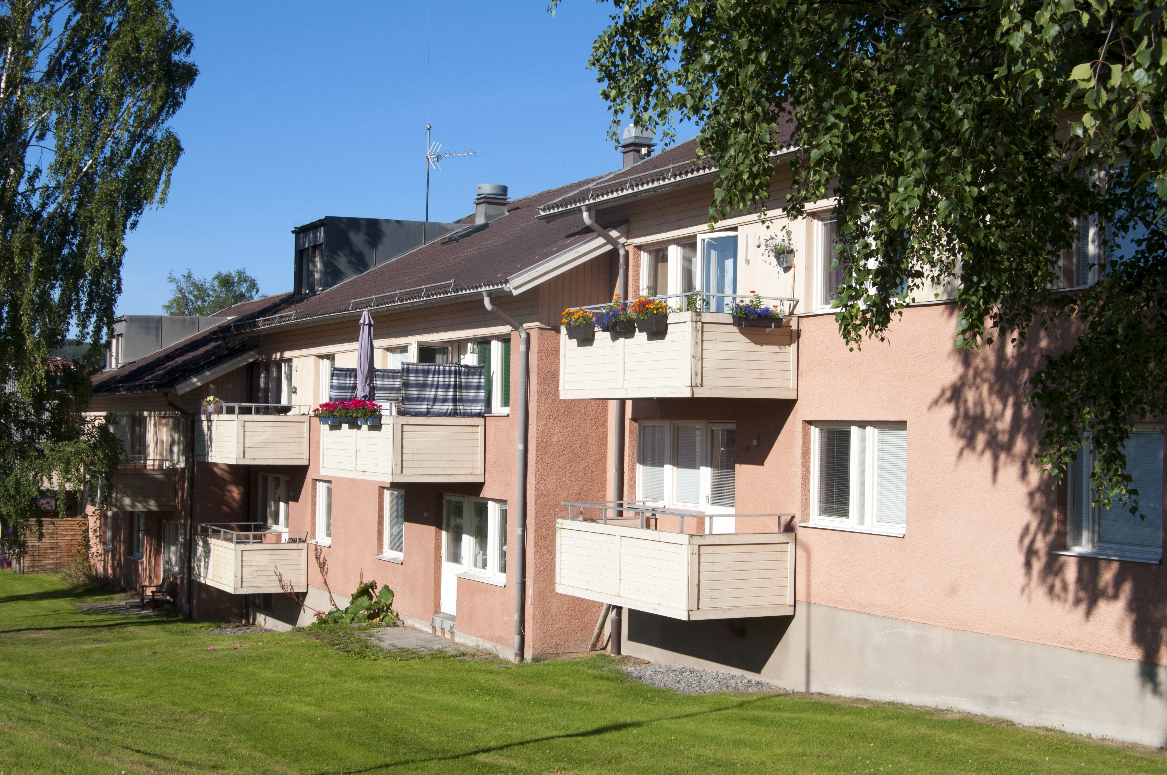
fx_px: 1554
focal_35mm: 48
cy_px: 388
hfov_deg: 41.2
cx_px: 584
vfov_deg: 28.0
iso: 200
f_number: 11
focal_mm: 32
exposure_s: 1/320
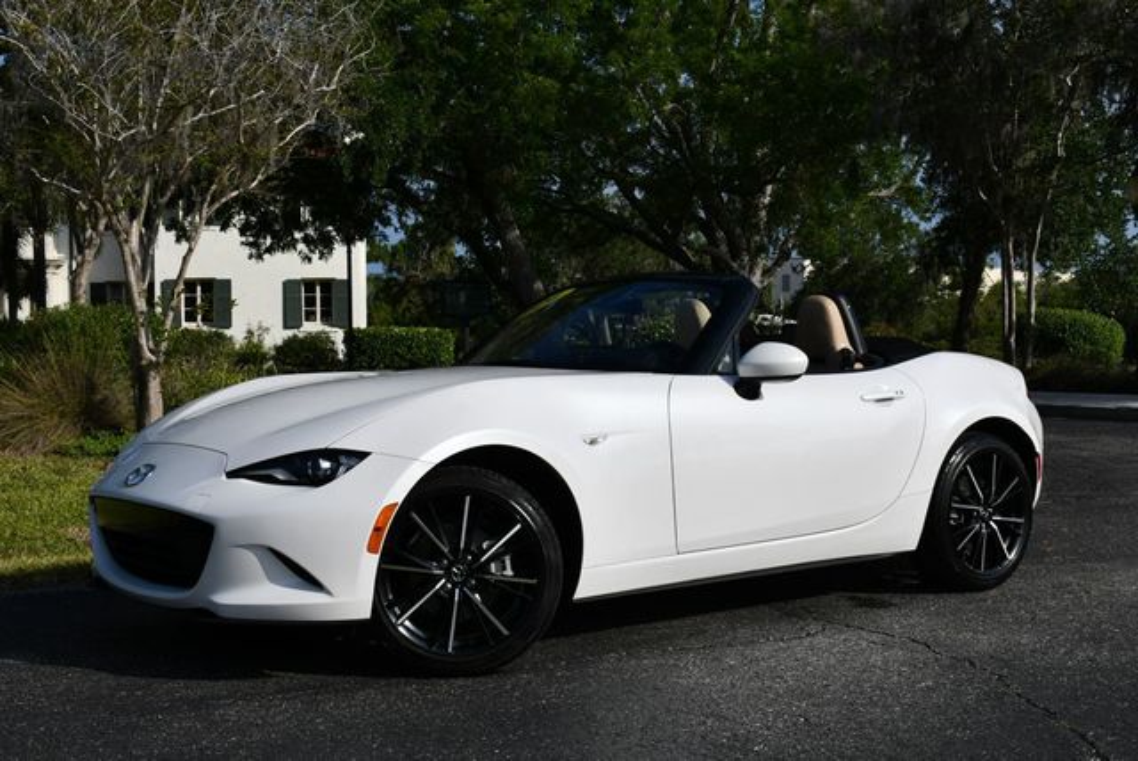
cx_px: 569
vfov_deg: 28.1
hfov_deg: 41.1
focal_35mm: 48
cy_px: 380
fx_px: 1519
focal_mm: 24
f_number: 10
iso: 100
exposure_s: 1/400
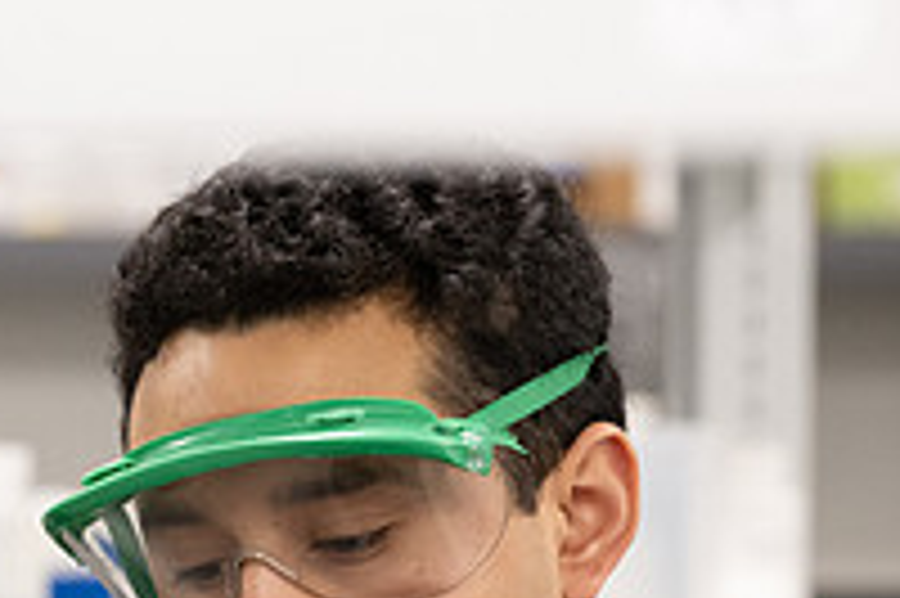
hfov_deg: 6.9
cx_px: 122
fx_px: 7469
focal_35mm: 299
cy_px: 708
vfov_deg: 4.6
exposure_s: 1/250
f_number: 4
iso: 2500
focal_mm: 103
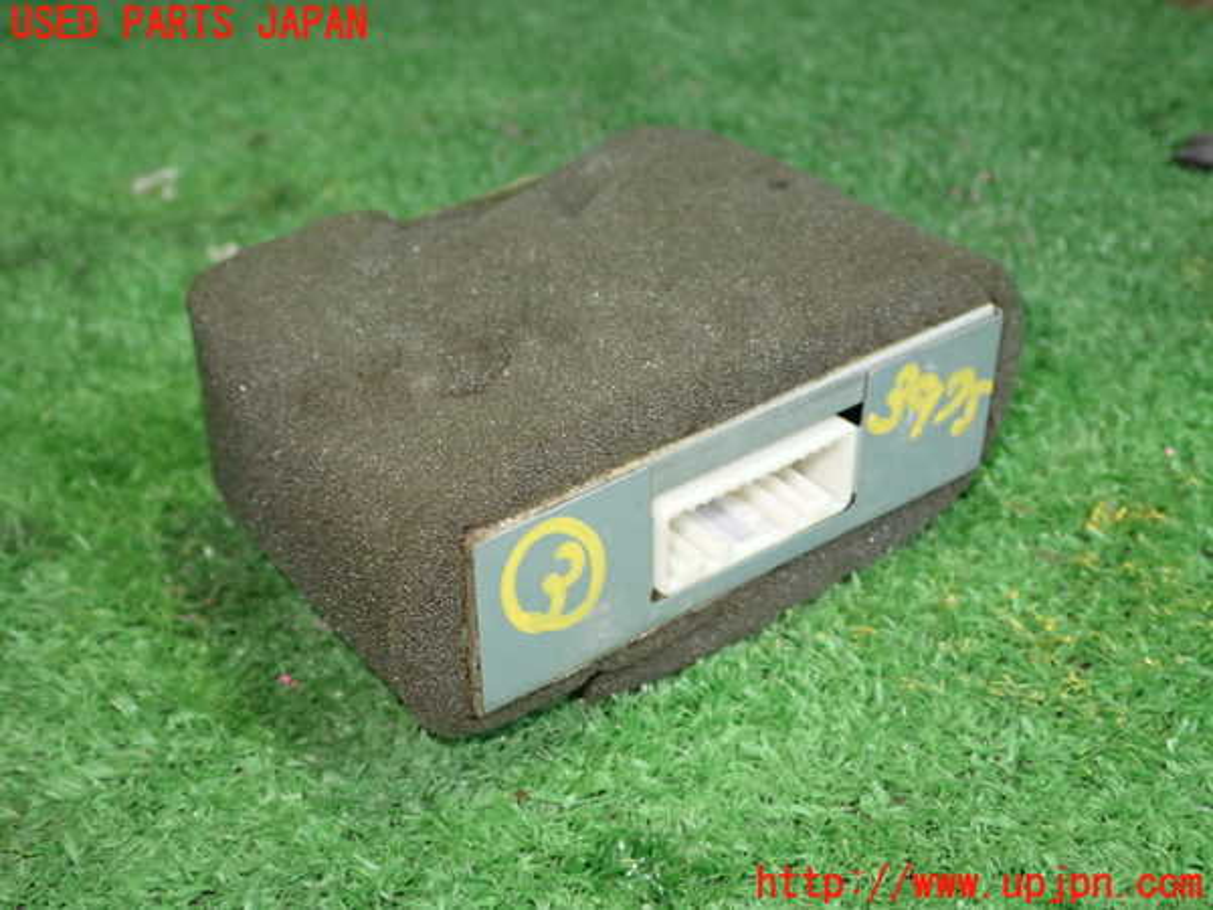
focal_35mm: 47
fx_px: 1647
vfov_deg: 30.9
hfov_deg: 40.4
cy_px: 455
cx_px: 606
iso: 640
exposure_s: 1/50
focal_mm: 8.4
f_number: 3.1
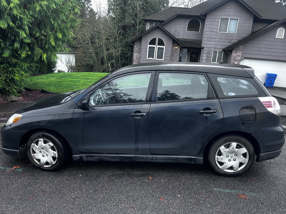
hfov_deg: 67.3
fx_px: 215
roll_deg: -4.7
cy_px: 107
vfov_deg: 53.1
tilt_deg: -15.2
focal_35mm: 26
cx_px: 143
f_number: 1.5
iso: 64
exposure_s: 1/121
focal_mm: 5.7
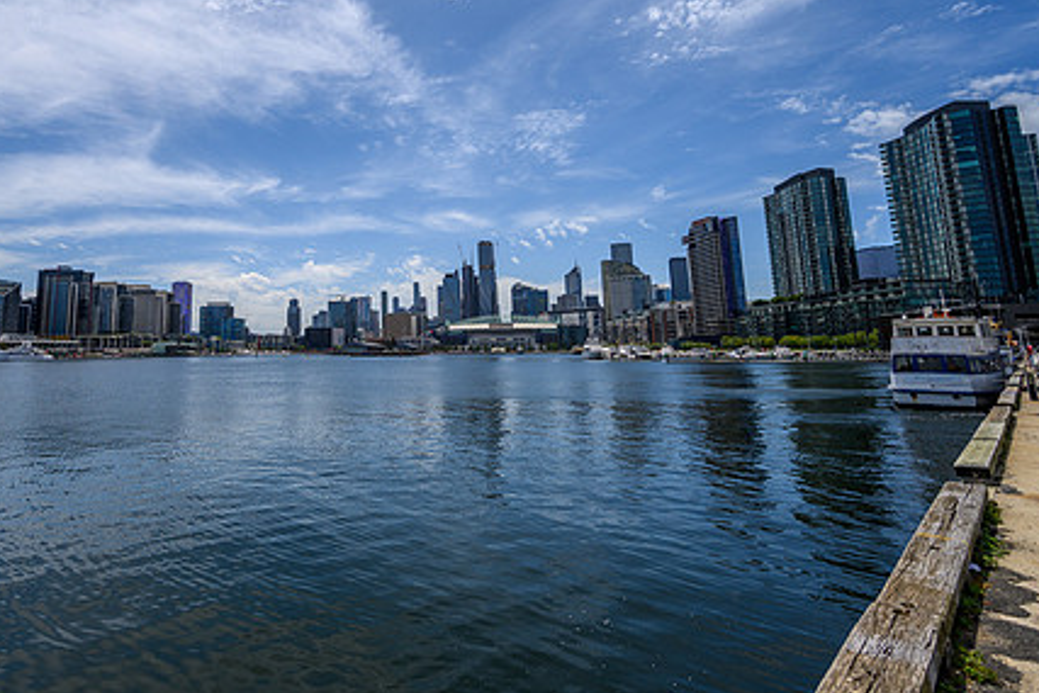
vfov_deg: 63.9
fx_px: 549
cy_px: 269
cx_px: 360
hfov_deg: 84.3
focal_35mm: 19
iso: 64
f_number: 5.6
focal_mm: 14
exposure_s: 1/1000
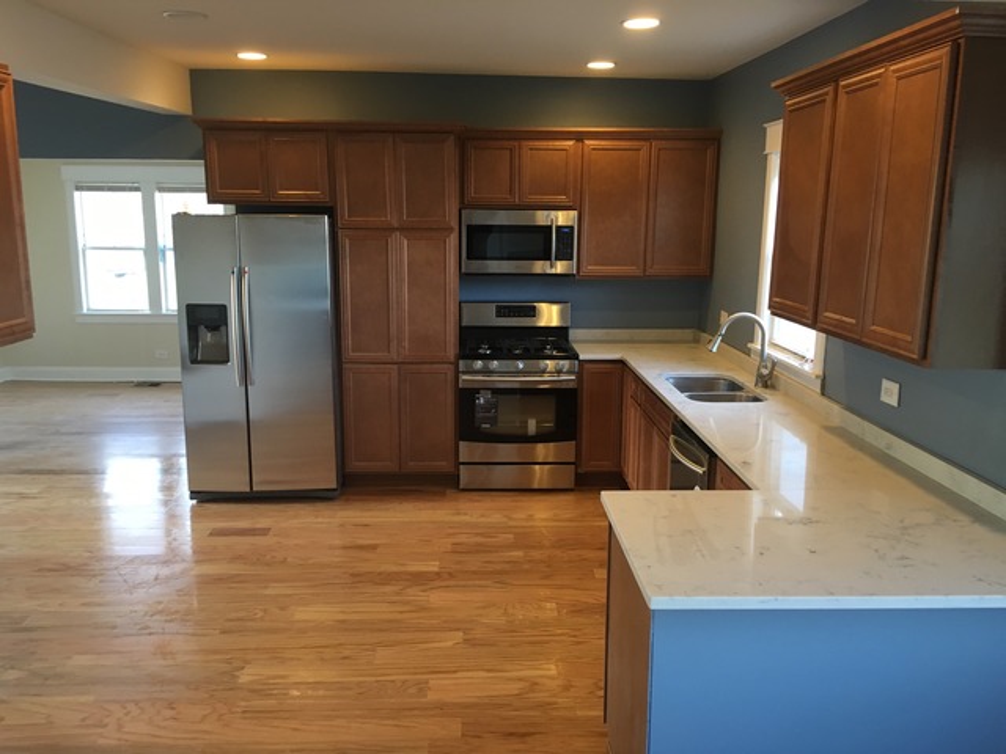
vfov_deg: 48.2
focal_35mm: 29
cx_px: 503
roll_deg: -0.1
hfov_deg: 61.7
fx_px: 843
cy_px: 377
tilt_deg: -10.5
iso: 100
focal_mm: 4.15
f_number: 2.2
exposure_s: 1/30
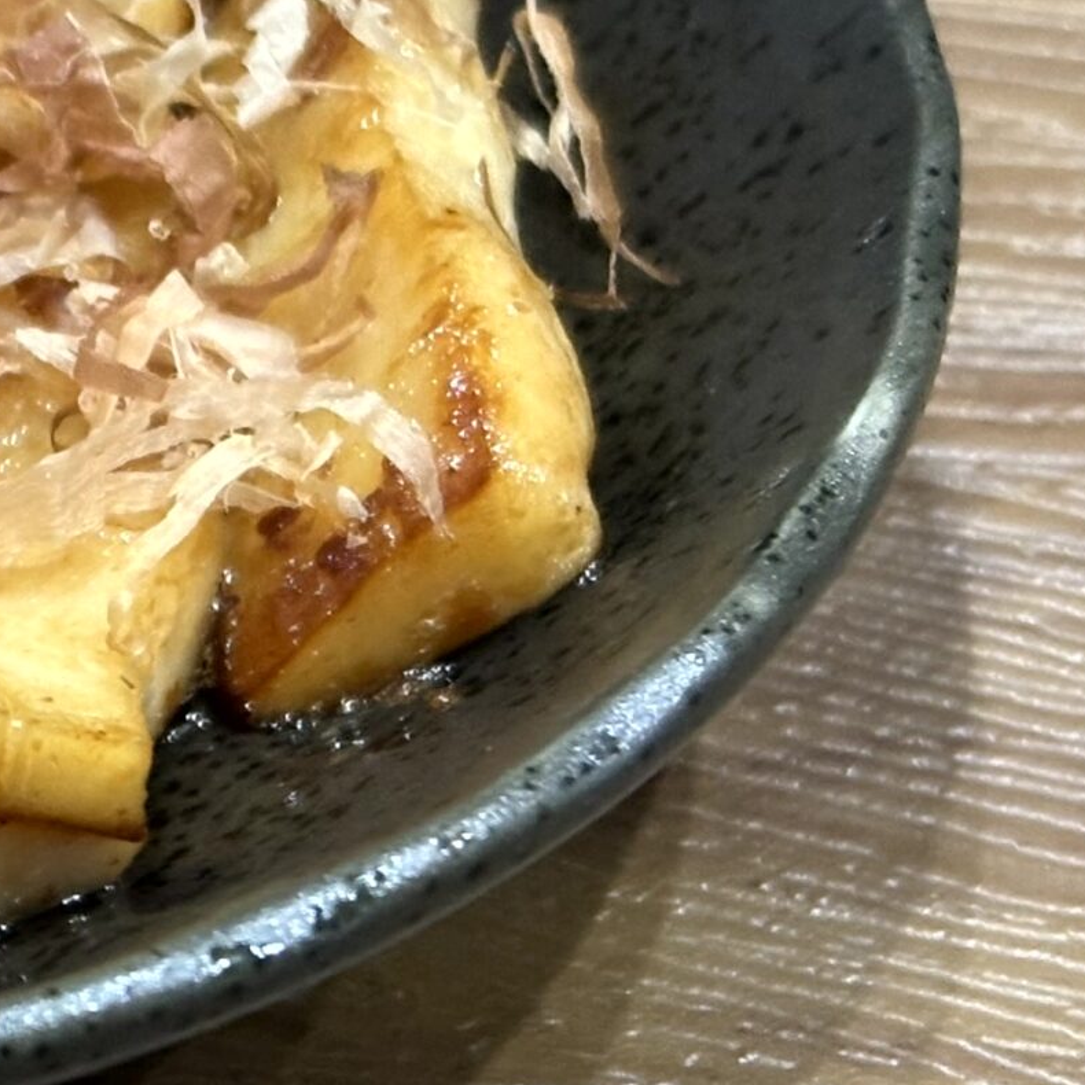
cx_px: -564
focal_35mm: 149
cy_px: 503
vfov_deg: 11.7
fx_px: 5284
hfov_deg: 11.2
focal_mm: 5.96
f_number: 1.6
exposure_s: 1/40
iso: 200
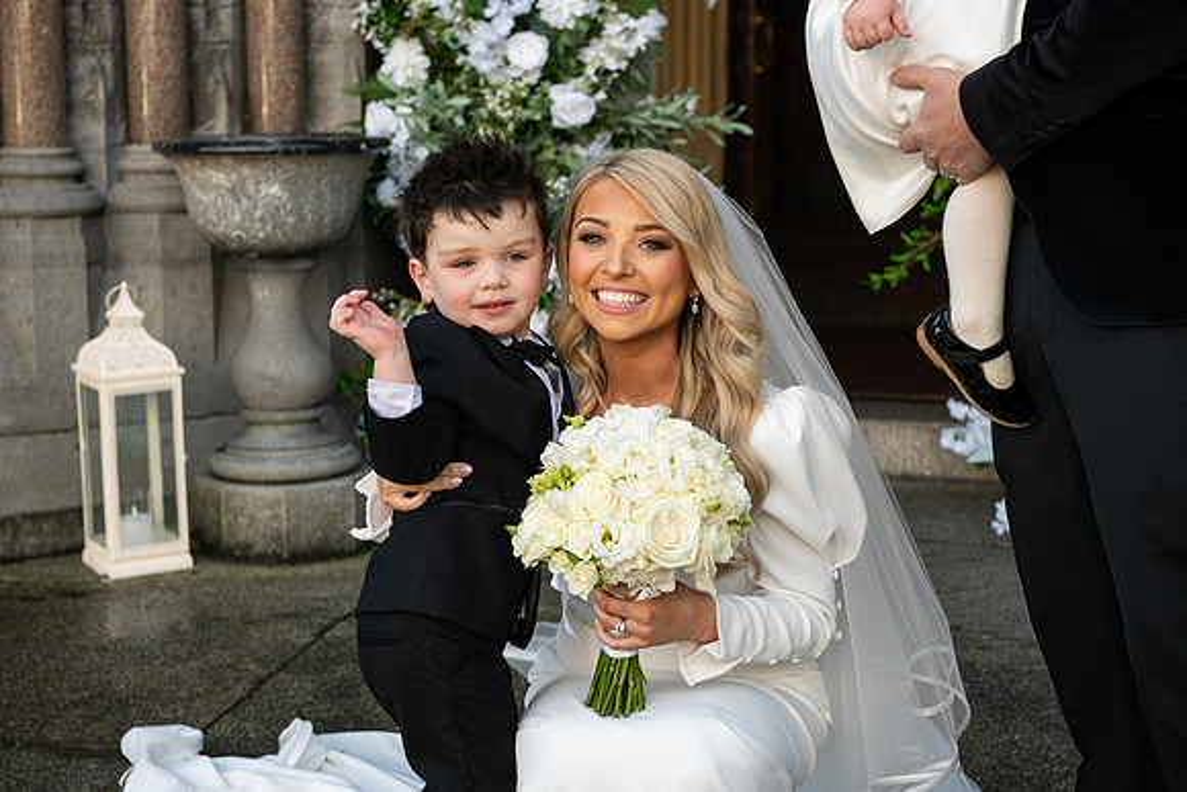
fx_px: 2308
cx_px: 594
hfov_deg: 28.8
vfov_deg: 19.5
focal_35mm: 70
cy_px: 396
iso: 320
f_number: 5.6
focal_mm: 70
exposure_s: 1/500
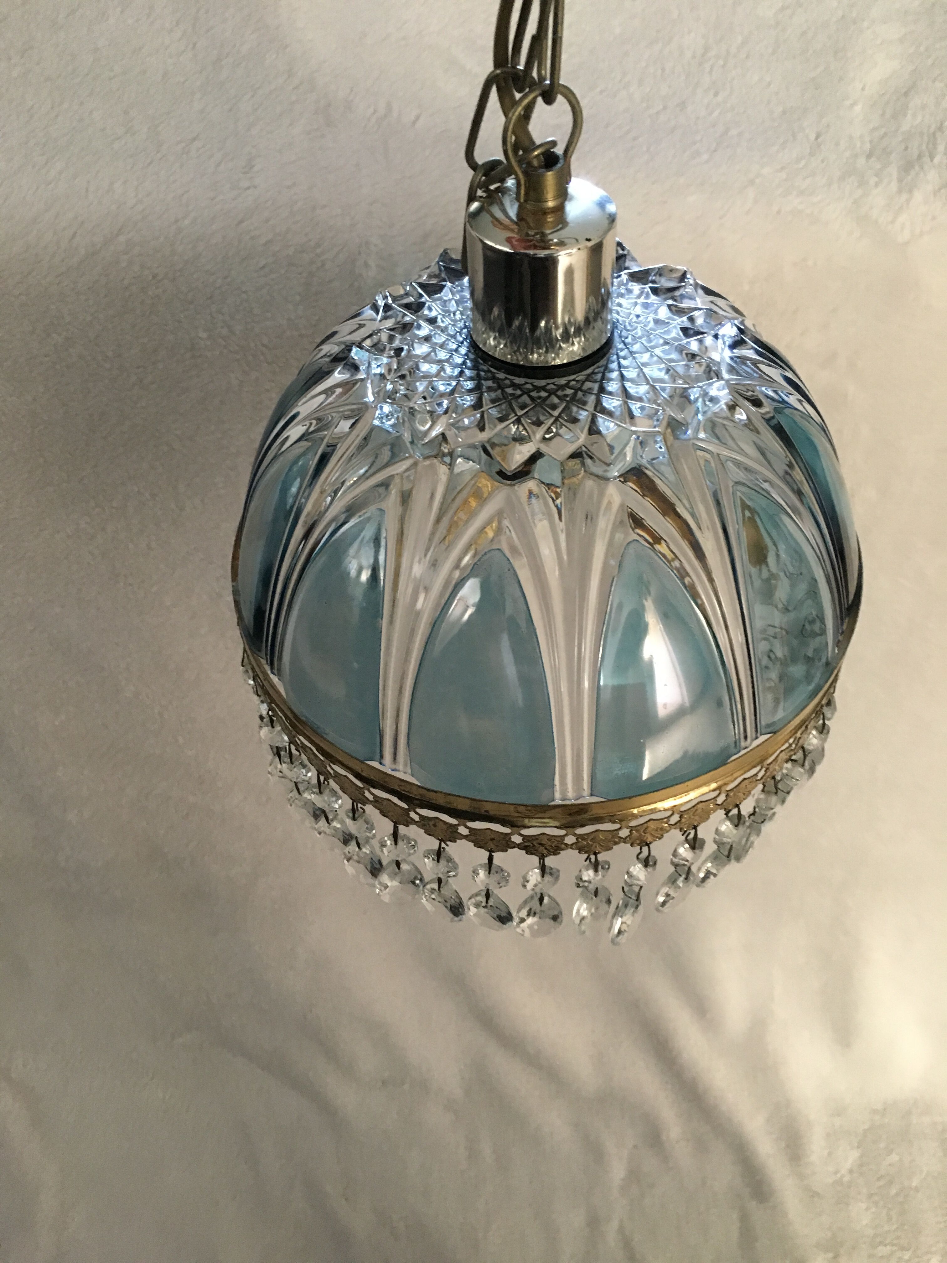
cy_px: 632
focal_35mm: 29
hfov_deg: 48.2
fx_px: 1058
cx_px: 474
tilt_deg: -49.9
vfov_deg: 61.7
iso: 200
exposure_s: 1/25
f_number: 2.2
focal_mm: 4.15
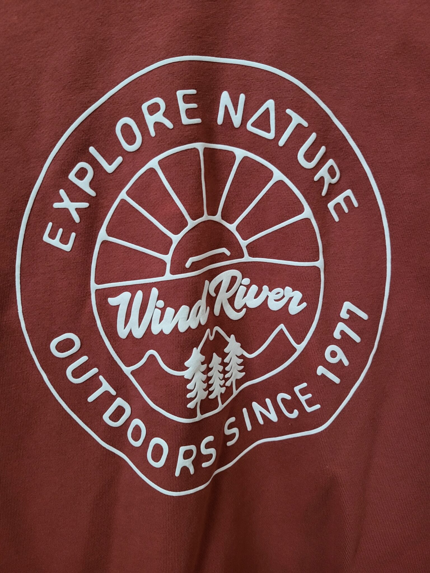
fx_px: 431
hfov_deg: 53.1
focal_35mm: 26
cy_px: 286
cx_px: 215
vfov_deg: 67.3
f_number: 1.8
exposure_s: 1/30
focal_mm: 5.4
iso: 640
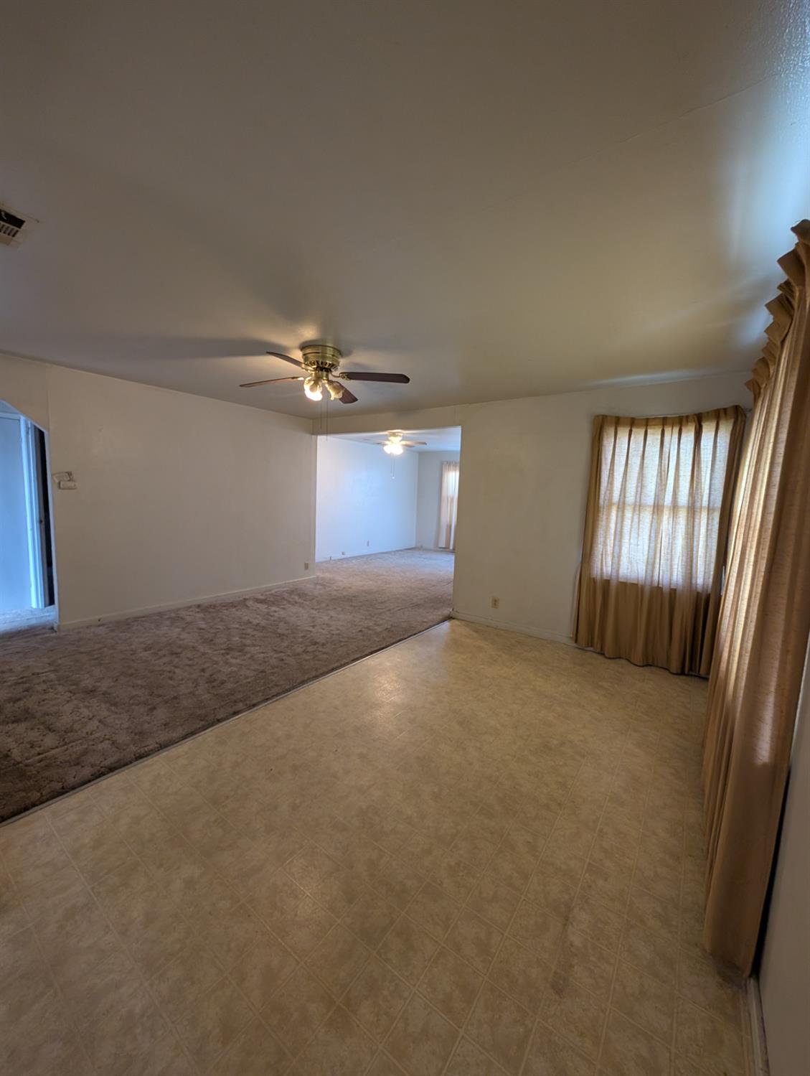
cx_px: 405
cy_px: 538
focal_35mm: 12
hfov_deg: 94.7
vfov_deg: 110.4
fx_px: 373
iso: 267
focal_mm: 2.02
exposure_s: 1/72.1
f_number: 1.7
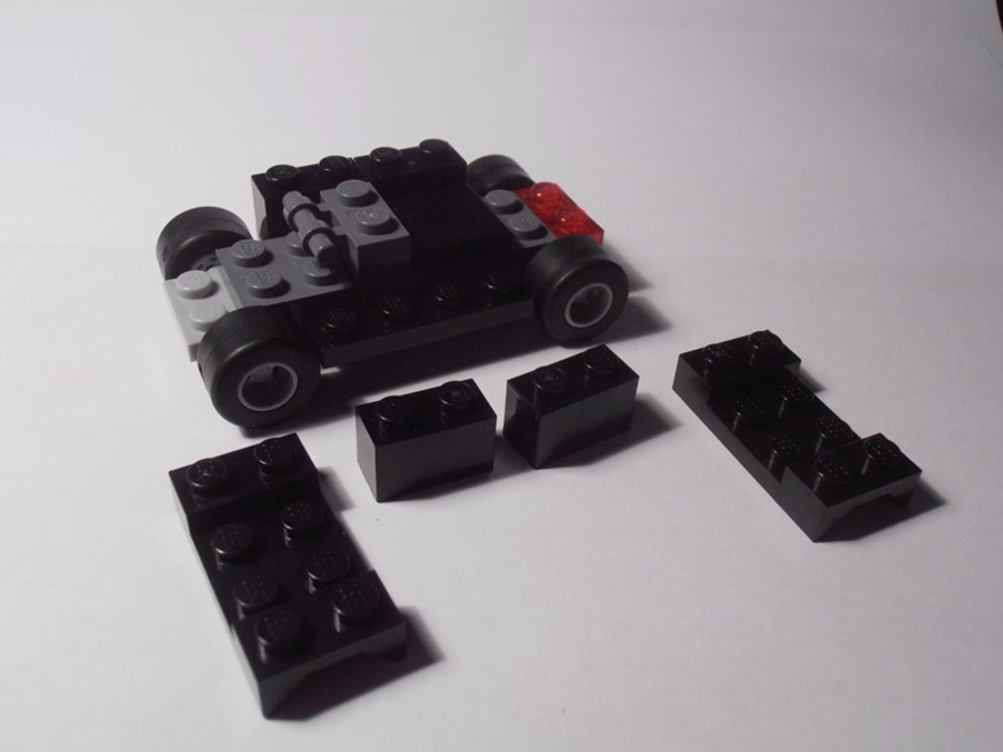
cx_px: 502
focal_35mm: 37
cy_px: 376
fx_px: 1072
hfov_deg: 50.1
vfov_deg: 38.7
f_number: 3.9
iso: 125
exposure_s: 1/40
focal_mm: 6.61
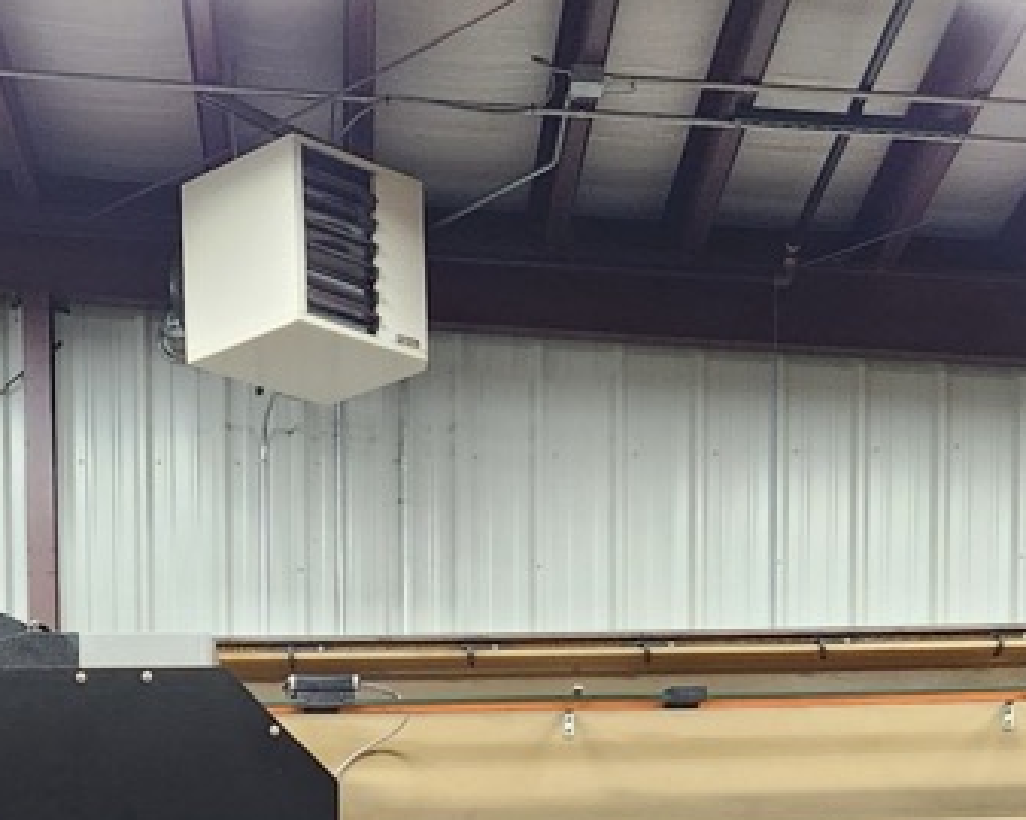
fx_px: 2580
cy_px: 1336
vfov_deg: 16.1
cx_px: 379
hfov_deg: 22.4
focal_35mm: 85
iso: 500
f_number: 1.8
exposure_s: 1/120
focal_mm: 5.4
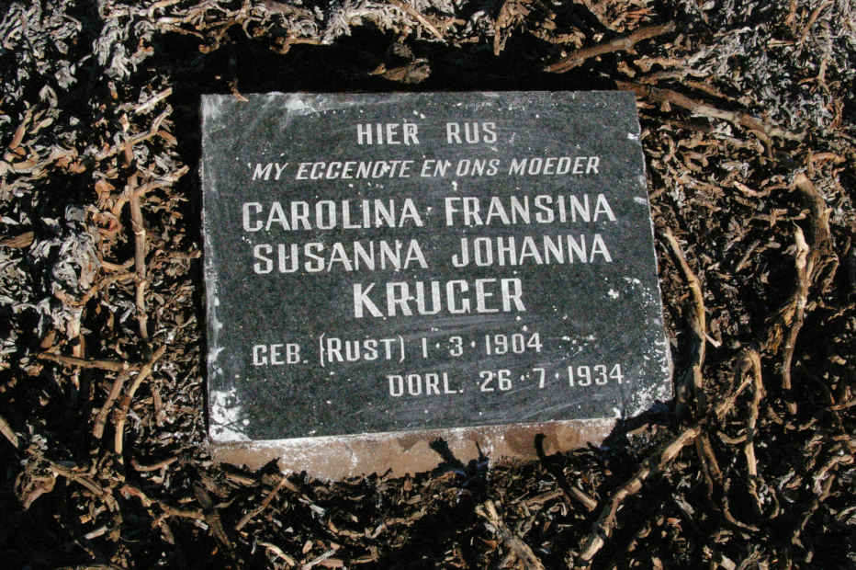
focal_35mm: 39
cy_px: 285
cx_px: 428
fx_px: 927
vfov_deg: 34.2
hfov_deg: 49.6
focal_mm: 26
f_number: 19
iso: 3200
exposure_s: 1/1500
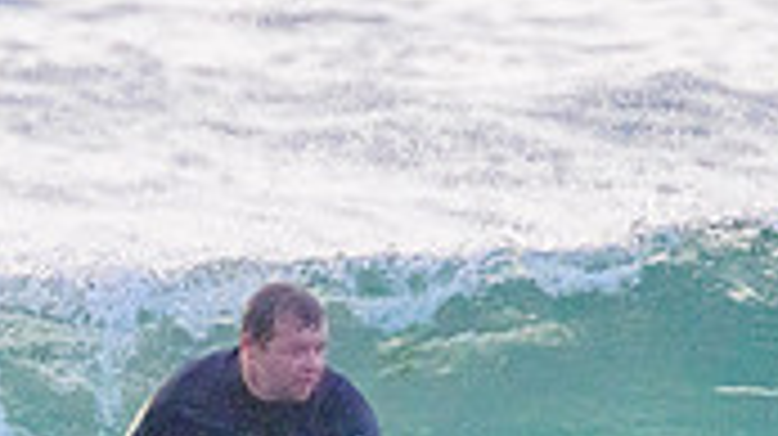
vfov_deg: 0.4
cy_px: 753
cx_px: 387
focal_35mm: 2815
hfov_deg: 0.8
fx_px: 58027
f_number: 11
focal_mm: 800
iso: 5600
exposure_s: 1/2000
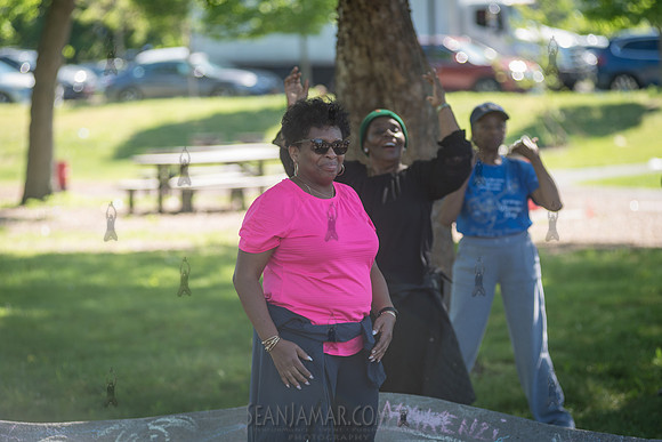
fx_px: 3324
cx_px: 323
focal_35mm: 181
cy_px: 244
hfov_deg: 11.4
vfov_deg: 7.6
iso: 200
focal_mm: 155
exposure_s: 1/400
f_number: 3.5
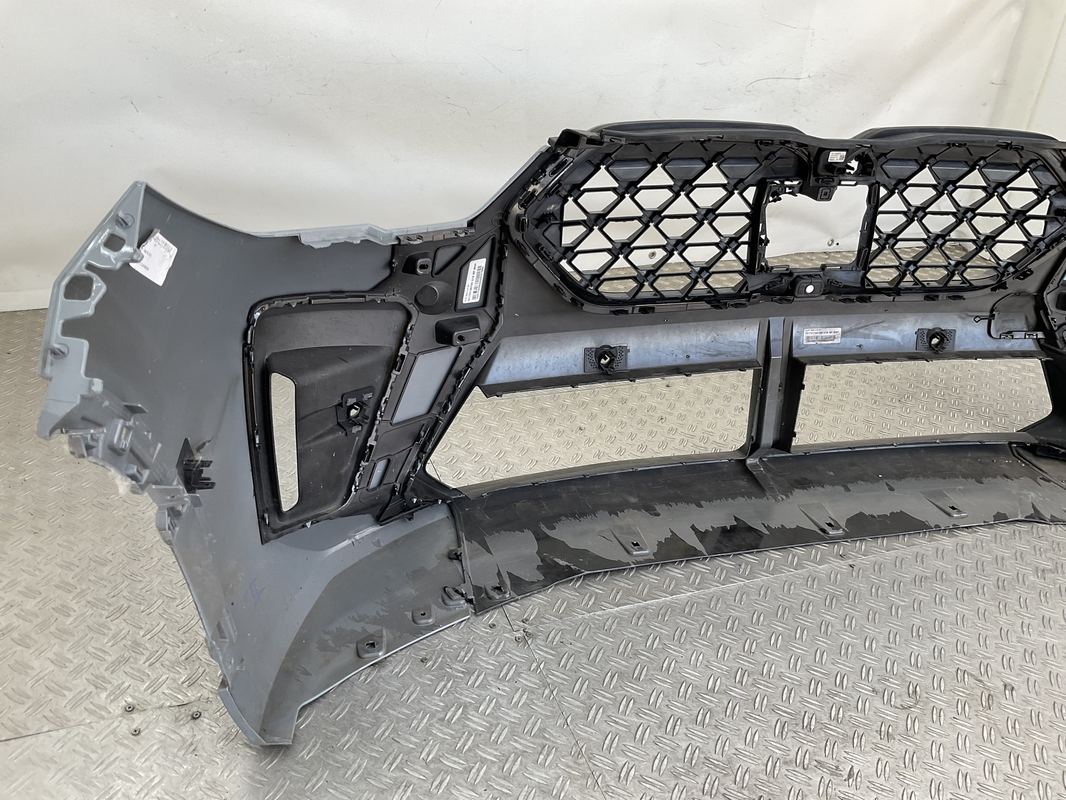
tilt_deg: -30.3
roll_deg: -7.6
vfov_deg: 48.2
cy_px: 400
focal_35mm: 29
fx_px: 893
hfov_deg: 61.7
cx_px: 533
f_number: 1.8
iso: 16
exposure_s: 1/107
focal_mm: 3
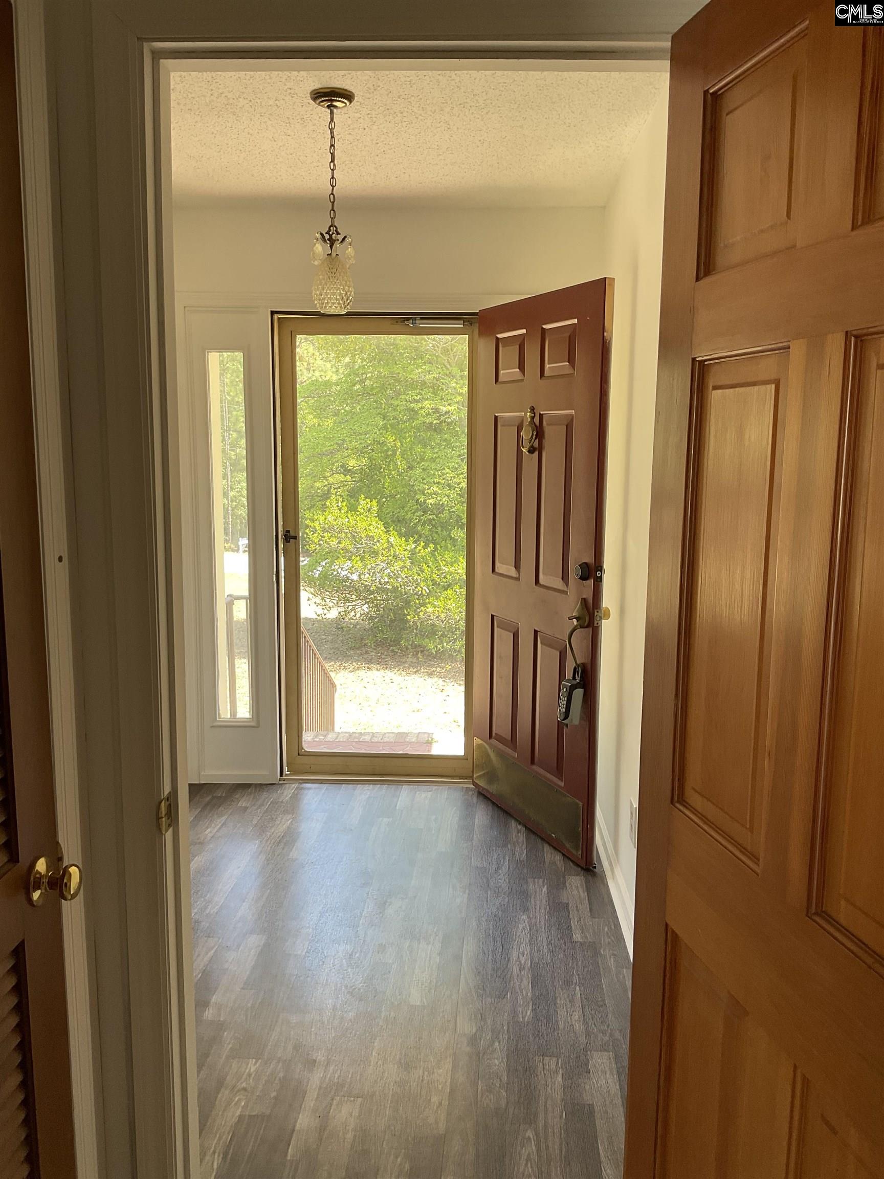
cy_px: 590
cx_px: 442
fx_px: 987
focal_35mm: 29
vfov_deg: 61.7
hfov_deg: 48.2
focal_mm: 3
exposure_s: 1/122
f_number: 1.8
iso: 40
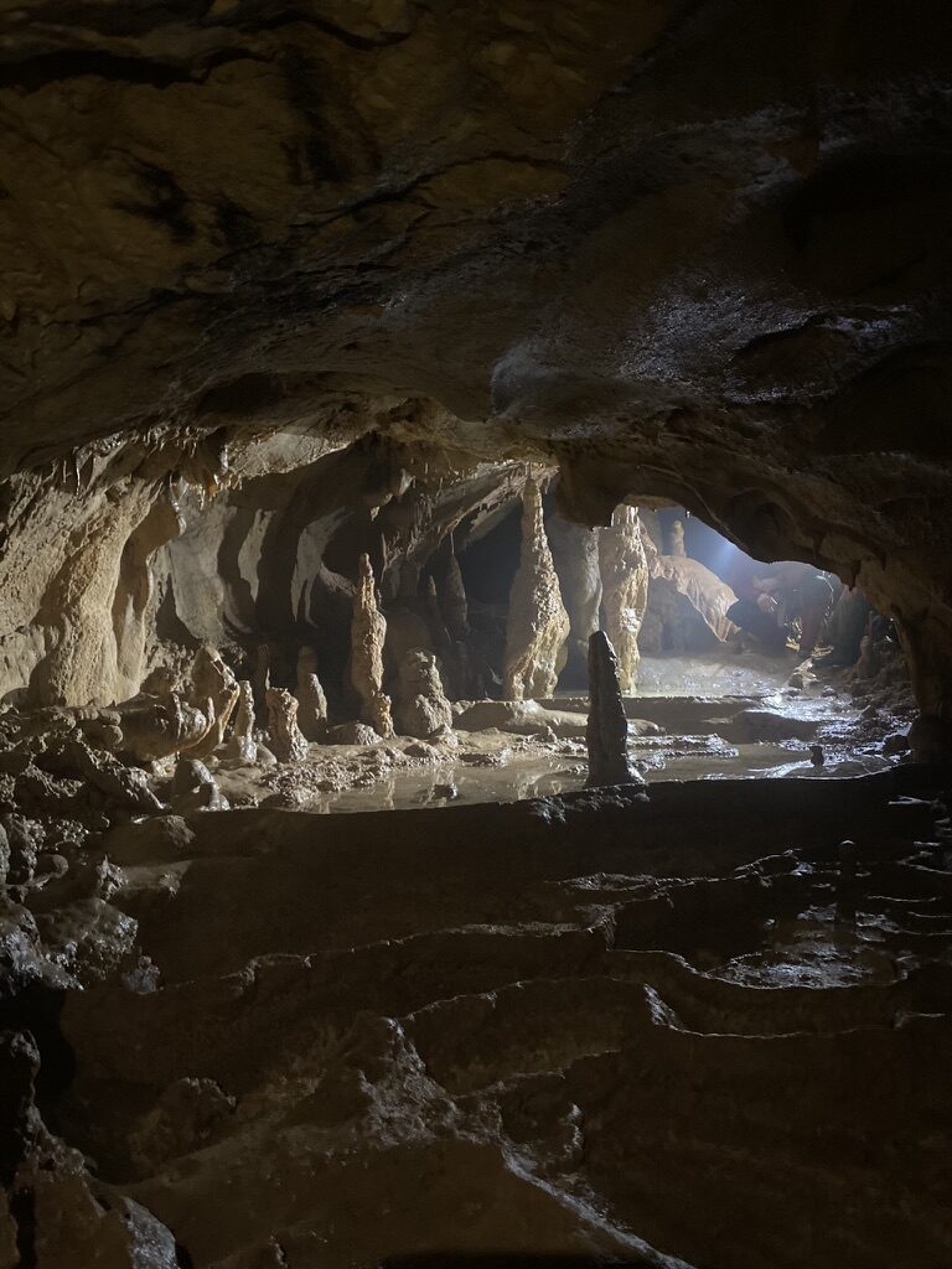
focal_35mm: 26
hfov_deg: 53.1
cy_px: 634
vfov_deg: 67.3
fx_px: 953
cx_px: 476
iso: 800
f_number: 1.8
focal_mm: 4.25
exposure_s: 1/30
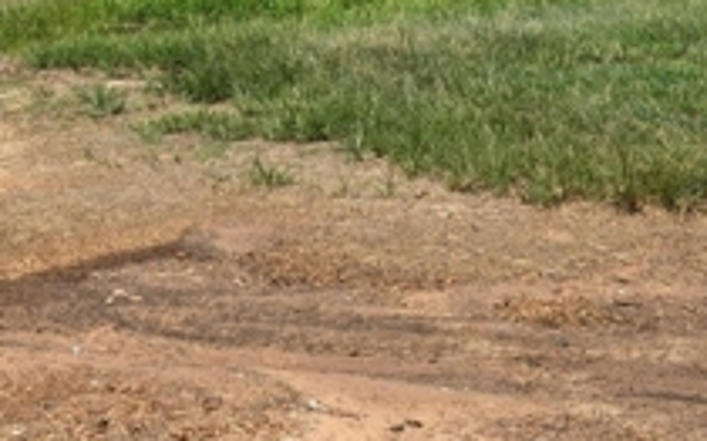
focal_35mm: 102
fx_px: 1964
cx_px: -175
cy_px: -182
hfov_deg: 19.1
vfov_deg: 12.3
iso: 400
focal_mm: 35
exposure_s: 1/800
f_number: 11
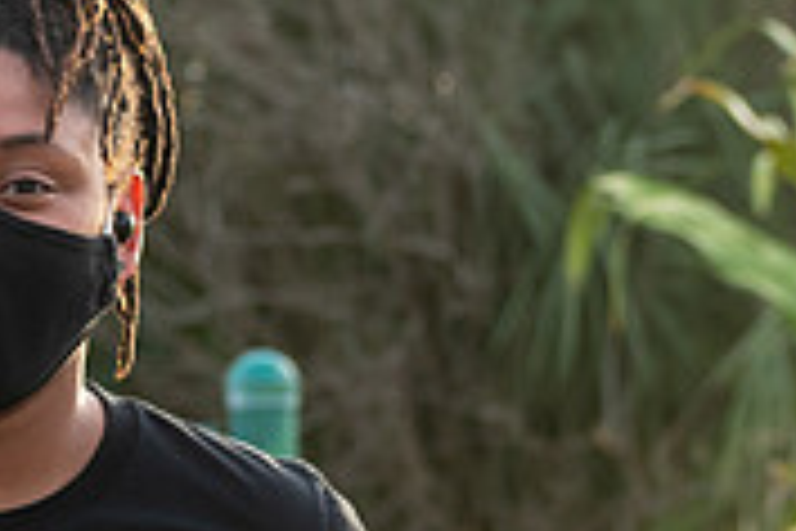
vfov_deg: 3.9
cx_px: 4
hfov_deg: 5.9
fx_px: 7738
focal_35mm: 350
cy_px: 578
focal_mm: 70
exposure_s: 1/400
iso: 400
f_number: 5
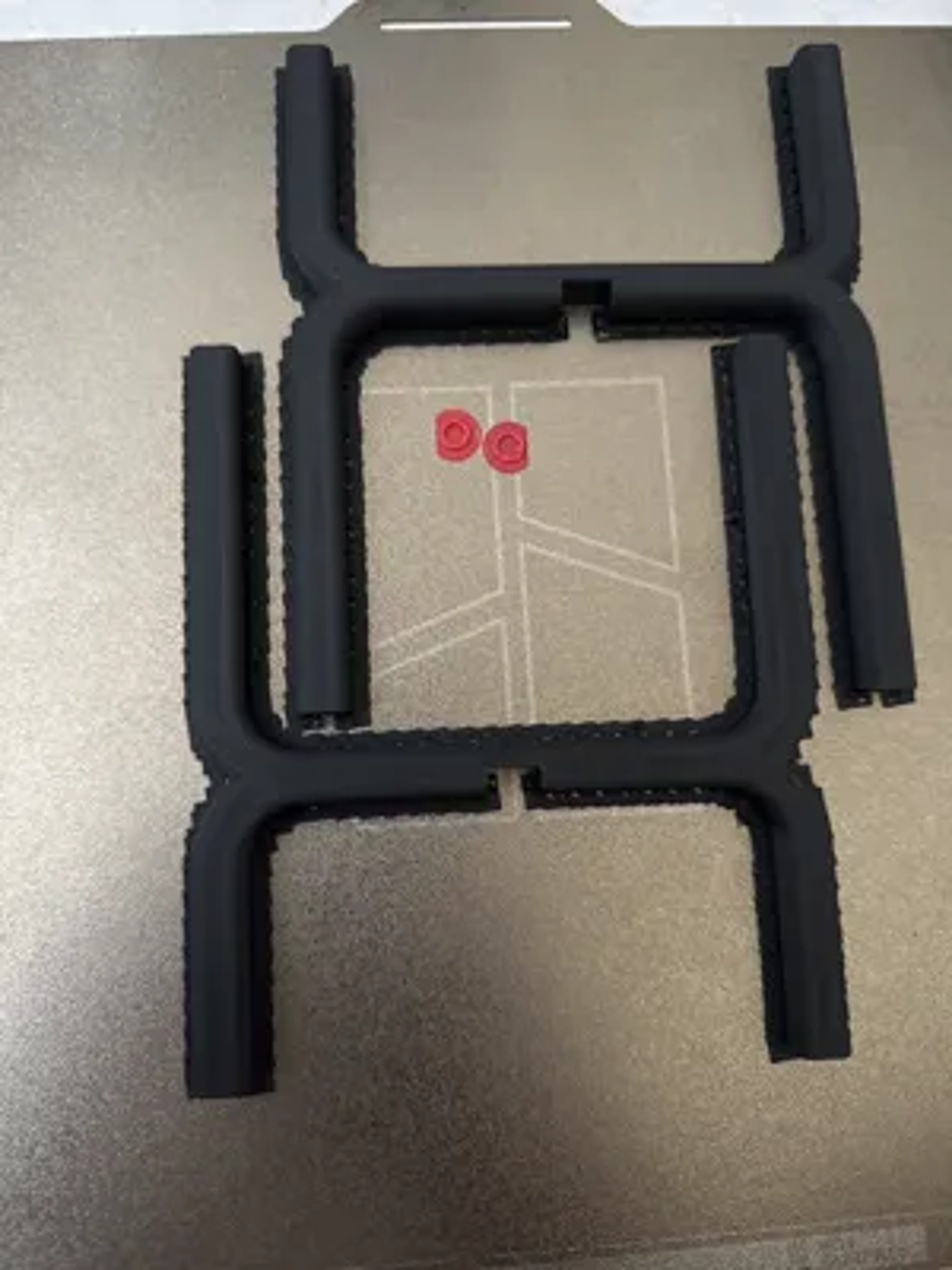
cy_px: 635
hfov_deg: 56.8
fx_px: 880
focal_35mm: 24
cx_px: 476
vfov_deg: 71.6
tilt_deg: -81.0
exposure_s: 1/36
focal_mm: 6.76
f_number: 1.78
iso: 1000
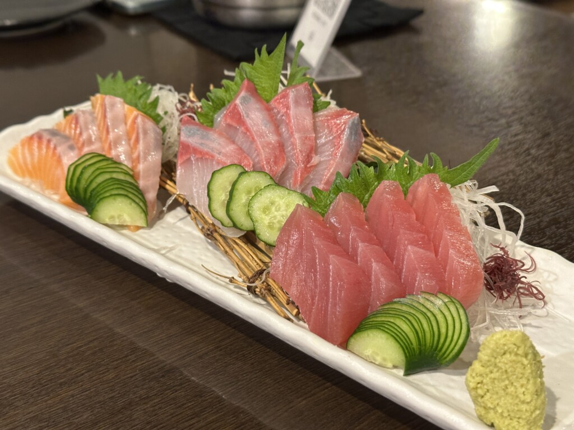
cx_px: 287
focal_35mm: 48
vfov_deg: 30.3
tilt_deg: -29.9
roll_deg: +1.5
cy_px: 215
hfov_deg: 39.7
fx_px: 796
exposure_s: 1/40
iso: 320
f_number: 1.78
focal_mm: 6.86
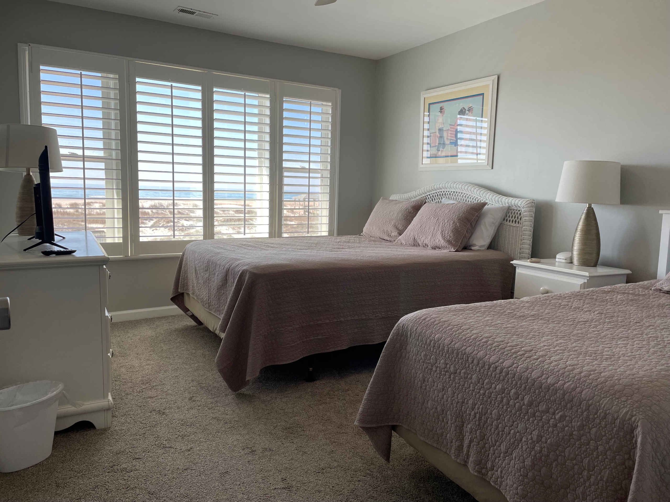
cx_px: 335
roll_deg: -1.5
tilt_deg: -7.1
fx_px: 503
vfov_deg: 53.1
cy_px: 251
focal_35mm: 26
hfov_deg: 67.3
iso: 32
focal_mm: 4.2
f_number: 1.6
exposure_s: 1/266
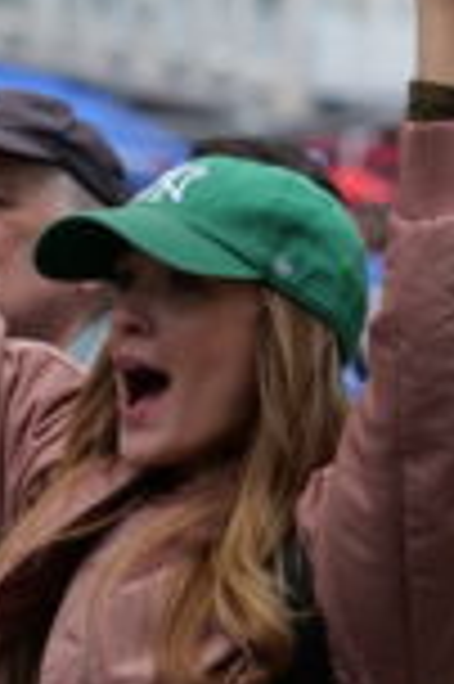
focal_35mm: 348
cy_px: 58
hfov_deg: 3.9
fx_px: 6598
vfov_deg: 5.9
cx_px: 447
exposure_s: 1/1600
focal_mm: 66
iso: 640
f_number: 2.8
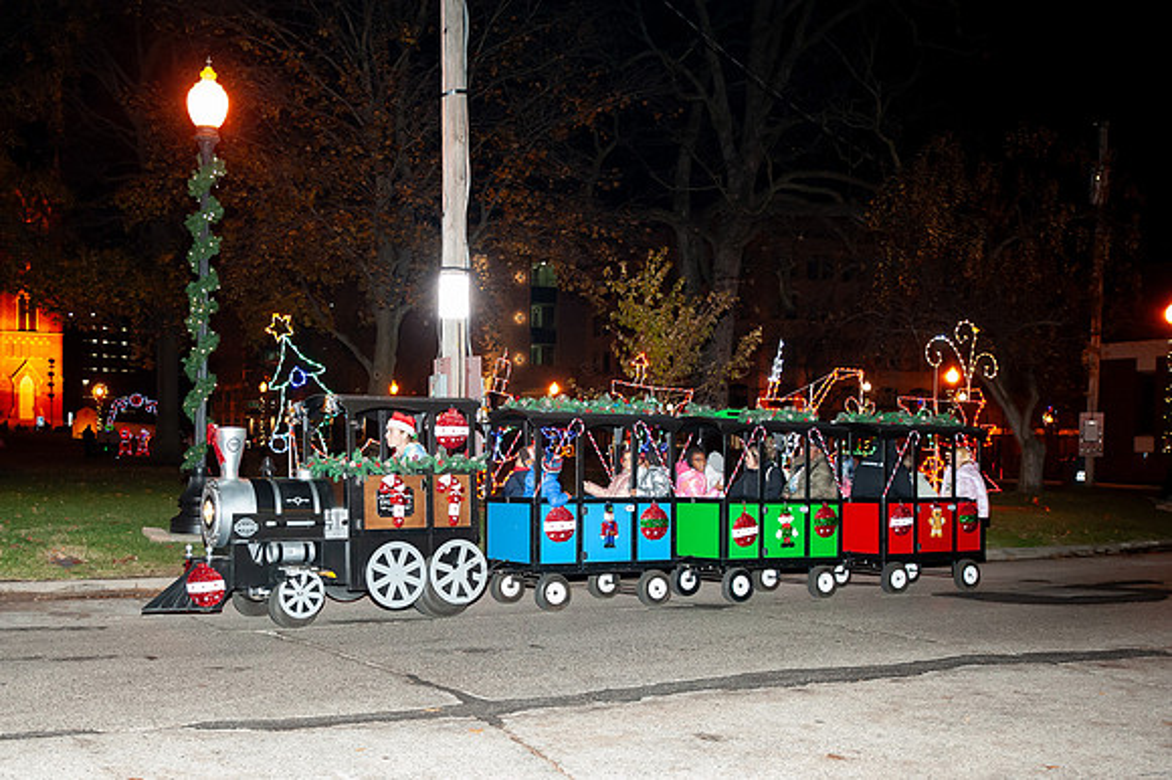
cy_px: 459
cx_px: 483
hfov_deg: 47.1
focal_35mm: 41
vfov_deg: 32.4
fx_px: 1339
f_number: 3.2
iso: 3200
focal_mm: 35
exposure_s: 1/160
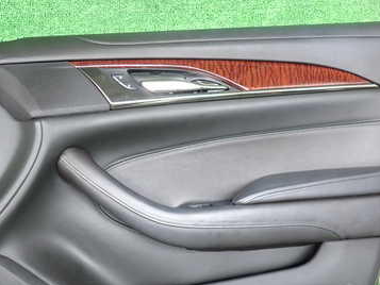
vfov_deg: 34.0
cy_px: 197
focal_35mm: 42
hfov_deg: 44.5
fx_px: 461
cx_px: 148
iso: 200
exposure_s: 1/50
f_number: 2
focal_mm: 4.5
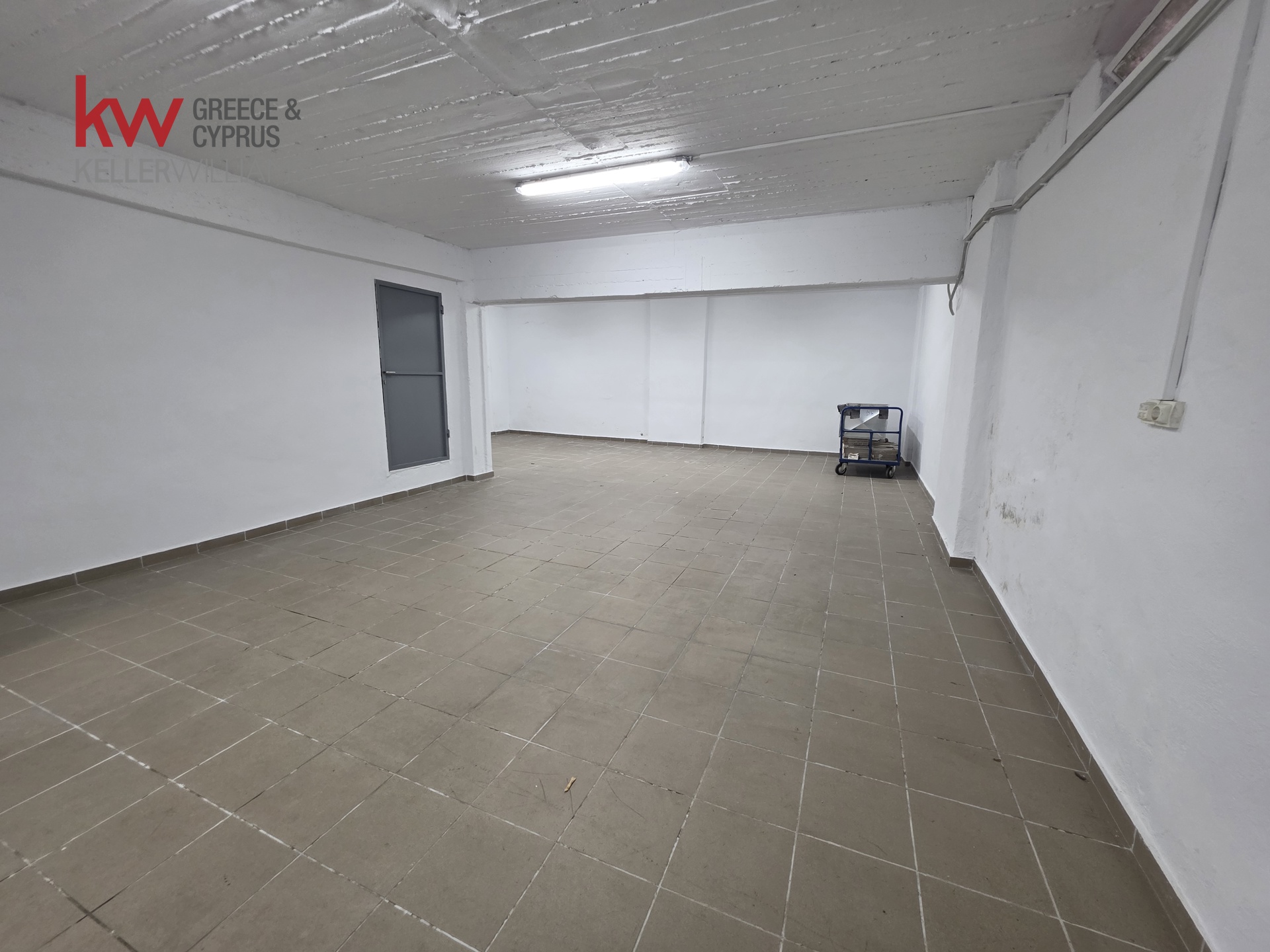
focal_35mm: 13
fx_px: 477
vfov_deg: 89.9
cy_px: 476
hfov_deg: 106.2
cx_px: 635
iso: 160
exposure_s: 1/60
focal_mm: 2.2
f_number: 1.9
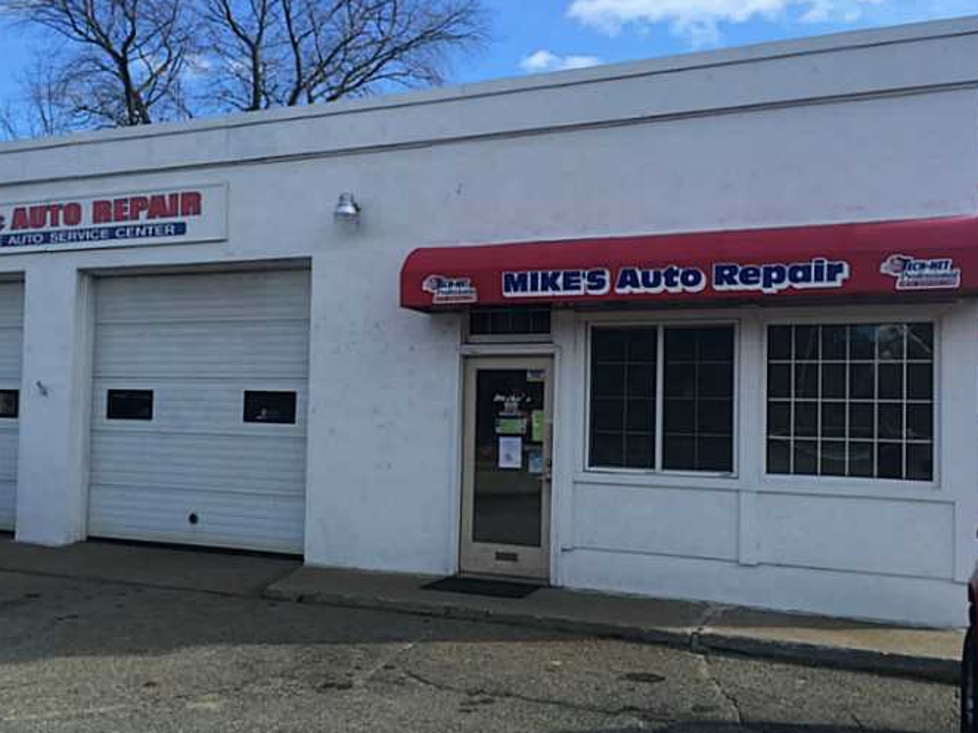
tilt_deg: +2.7
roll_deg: -2.1
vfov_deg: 40.7
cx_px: 409
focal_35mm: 35
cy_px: 383
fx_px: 989
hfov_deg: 52.4
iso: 32
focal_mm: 4.15
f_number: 2.2
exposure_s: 1/719
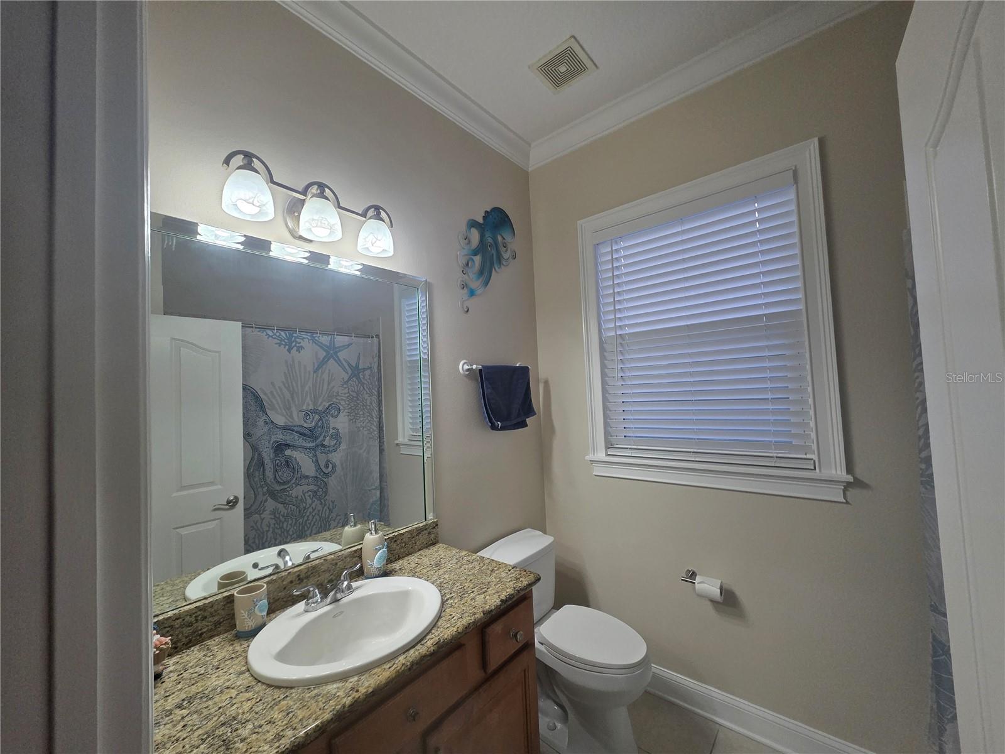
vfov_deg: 89.9
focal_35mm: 13
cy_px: 377
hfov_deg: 106.2
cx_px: 502
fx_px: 377
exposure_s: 1/359
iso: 400
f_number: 1.9
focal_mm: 2.2
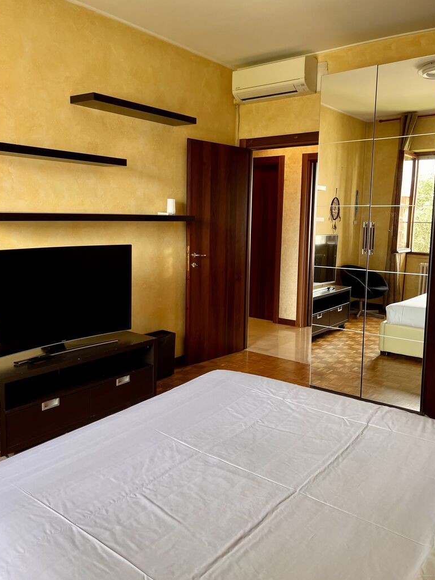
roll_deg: -0.2
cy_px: 277
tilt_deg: -7.3
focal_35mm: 29
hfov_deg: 48.2
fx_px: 486
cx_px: 208
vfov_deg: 61.6
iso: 64
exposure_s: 1/122
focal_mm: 5.1
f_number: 1.6
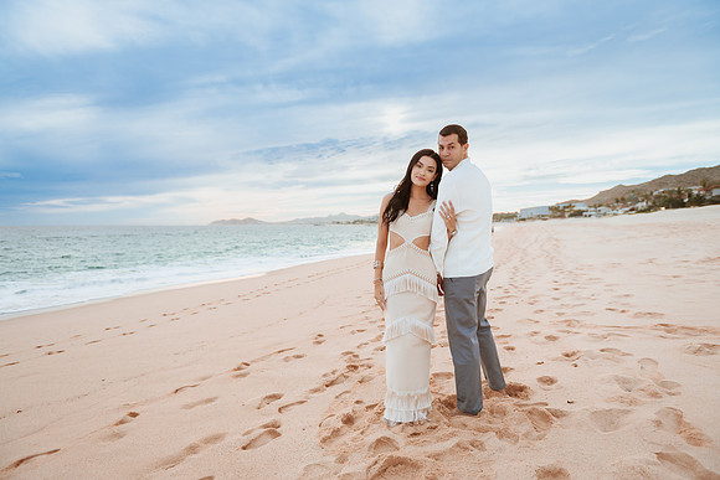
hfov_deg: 73.7
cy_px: 240
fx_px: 480
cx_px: 360
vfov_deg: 53.2
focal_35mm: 24
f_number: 3.2
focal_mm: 24
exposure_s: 1/1600
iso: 250
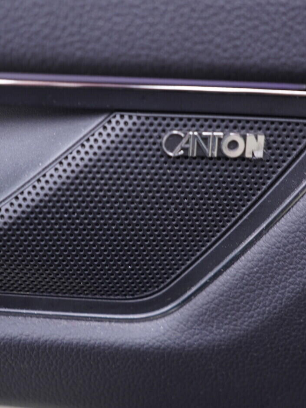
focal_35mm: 53
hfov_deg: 27.5
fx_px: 625
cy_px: 201
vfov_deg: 36.2
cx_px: 174
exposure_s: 1/40
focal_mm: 24
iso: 250
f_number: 2.8
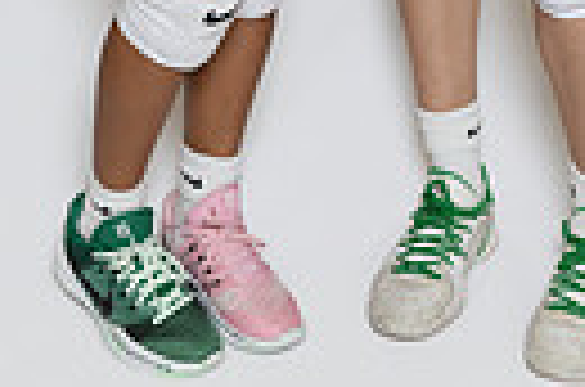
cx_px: 423
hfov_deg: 15.5
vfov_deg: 9.4
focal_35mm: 132
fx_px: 2140
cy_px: -482
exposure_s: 1/100
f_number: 4
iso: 100
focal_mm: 38
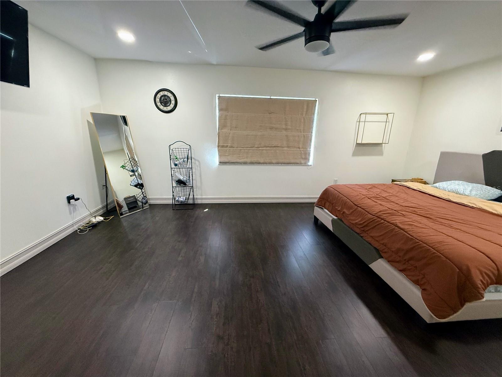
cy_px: 188
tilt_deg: -14.5
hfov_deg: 102.1
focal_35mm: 14
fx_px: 203
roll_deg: -1.5
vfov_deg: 85.7
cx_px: 251
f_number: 2.2
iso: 640
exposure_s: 1/120
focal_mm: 2.22
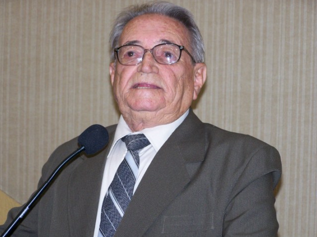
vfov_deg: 12.5
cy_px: 119
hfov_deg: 16.7
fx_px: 1080
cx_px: 158
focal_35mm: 118
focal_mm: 19.4
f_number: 3.2
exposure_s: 1/100
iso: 160
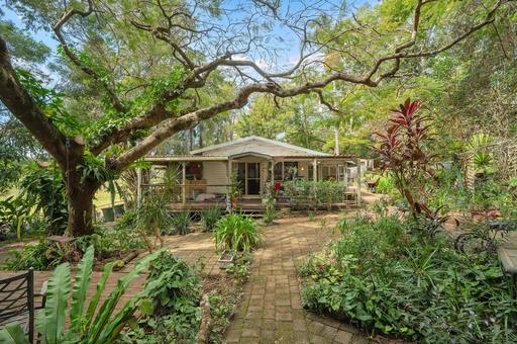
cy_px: 172
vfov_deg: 73.6
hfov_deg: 96.8
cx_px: 258
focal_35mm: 16
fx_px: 229
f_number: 5.6
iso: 200
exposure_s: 1/250
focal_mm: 16
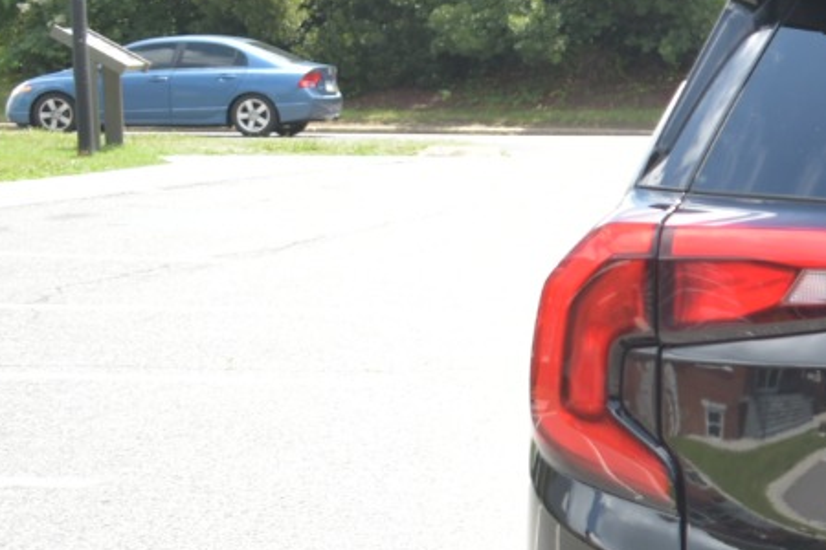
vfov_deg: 9.3
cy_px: 554
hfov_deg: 13.0
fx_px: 3345
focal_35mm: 146
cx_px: 1400
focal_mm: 27
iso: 100
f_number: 4
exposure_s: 1/160
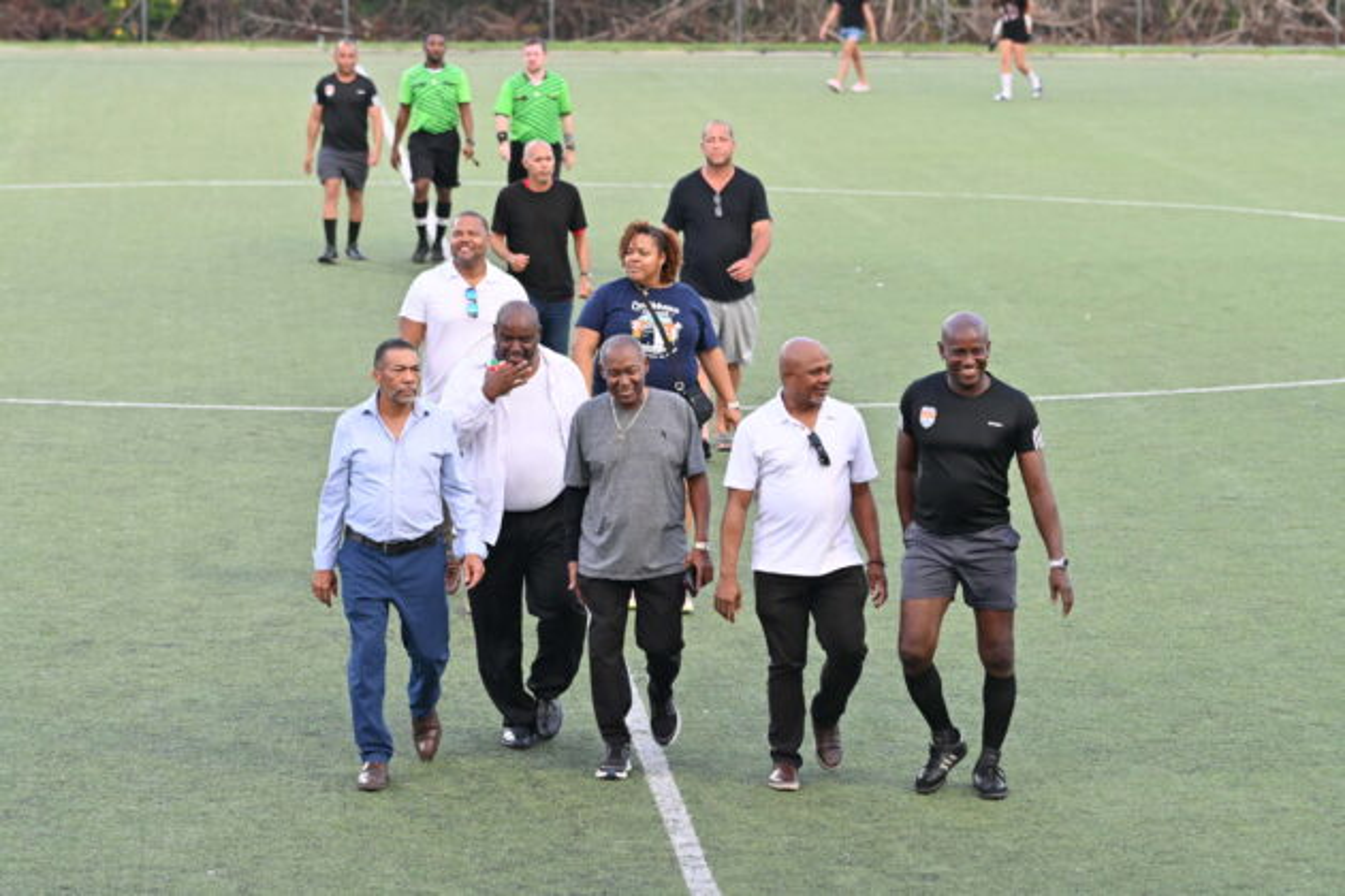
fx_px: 5604
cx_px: 672
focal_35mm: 150
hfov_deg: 13.7
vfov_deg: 9.1
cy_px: 448
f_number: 3.2
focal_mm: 100
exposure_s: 1/1000
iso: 1600
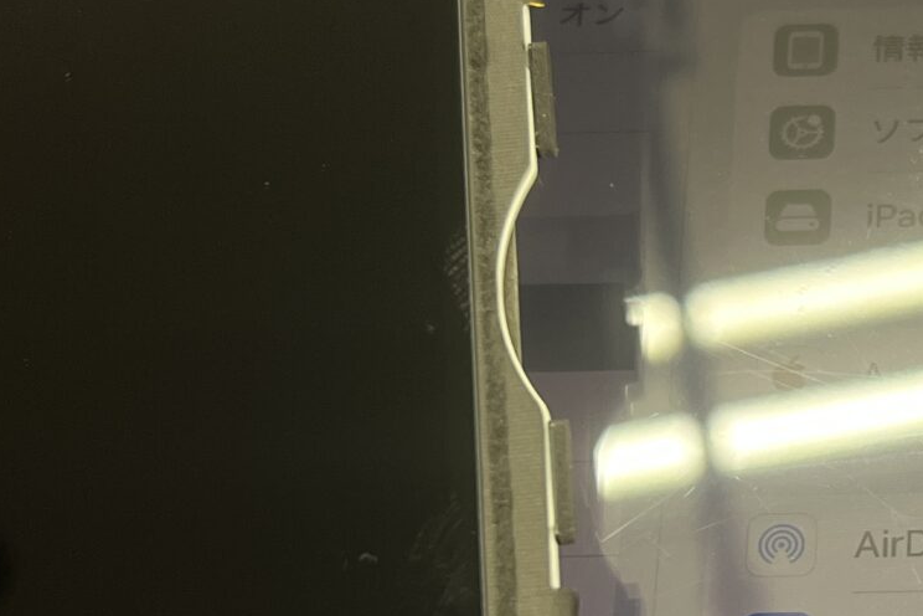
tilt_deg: -63.4
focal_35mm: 93
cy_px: 549
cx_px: 1006
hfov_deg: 20.9
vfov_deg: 14.6
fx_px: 2384
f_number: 1.5
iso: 100
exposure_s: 1/100
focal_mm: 5.7
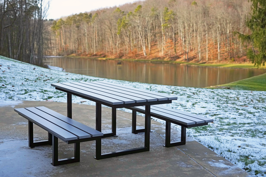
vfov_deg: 28.6
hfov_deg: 41.9
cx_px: 133
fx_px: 347
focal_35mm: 47
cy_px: 88
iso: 1000
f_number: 4.5
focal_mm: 47
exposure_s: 1/4000
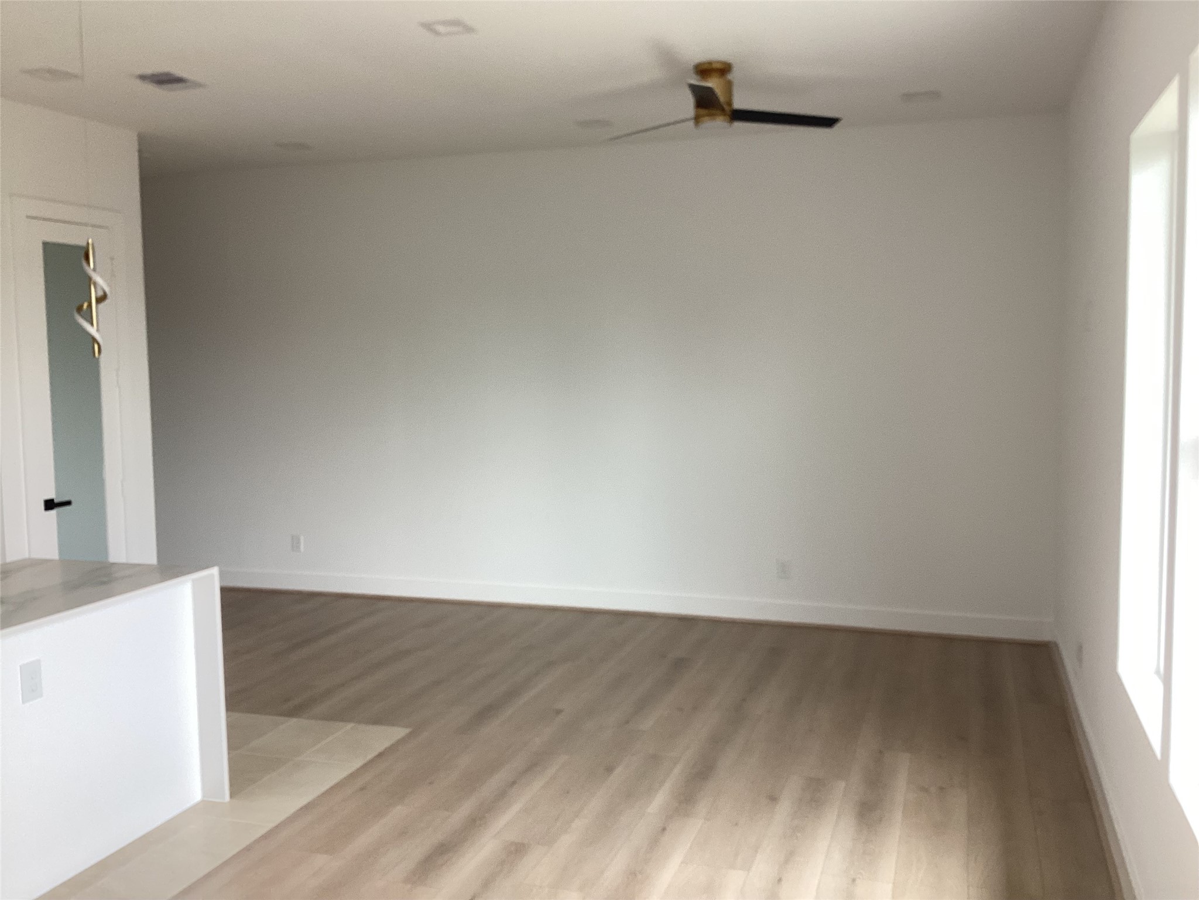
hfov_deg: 58.4
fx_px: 1074
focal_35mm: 31
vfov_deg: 45.4
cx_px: 600
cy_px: 450
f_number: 2.4
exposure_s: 1/120
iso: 80
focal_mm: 3.3
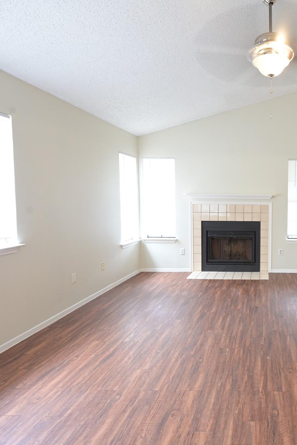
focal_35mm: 22
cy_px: 218
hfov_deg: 50.7
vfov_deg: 78.6
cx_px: 267
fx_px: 272
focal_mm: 14
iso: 1400
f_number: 8
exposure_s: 1/15
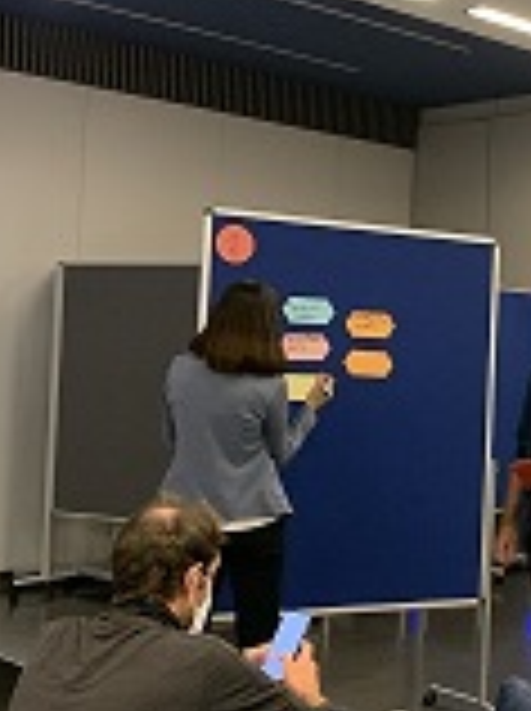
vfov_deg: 29.4
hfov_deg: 21.1
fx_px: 1354
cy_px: 338
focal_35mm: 66
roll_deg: -2.1
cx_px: 580
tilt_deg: +3.6
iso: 250
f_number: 1.8
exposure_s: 1/50
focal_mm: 4.25
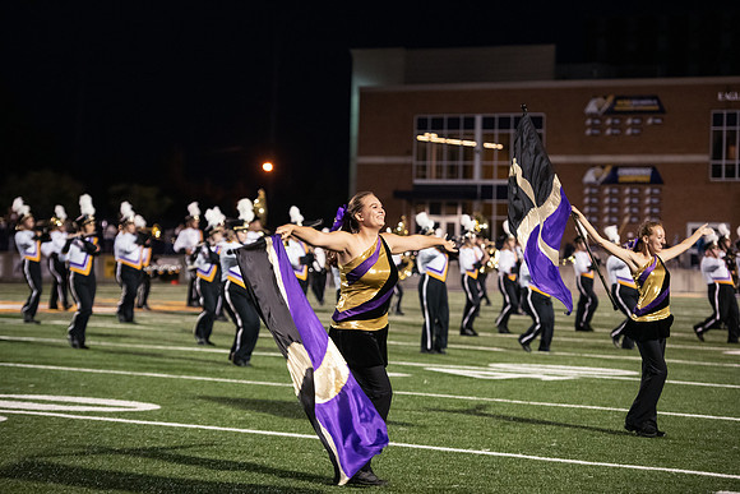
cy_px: 247
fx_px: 2159
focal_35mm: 105
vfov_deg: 13.0
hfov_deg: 19.5
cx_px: 370
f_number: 3.2
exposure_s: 1/640
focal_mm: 105
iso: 5000
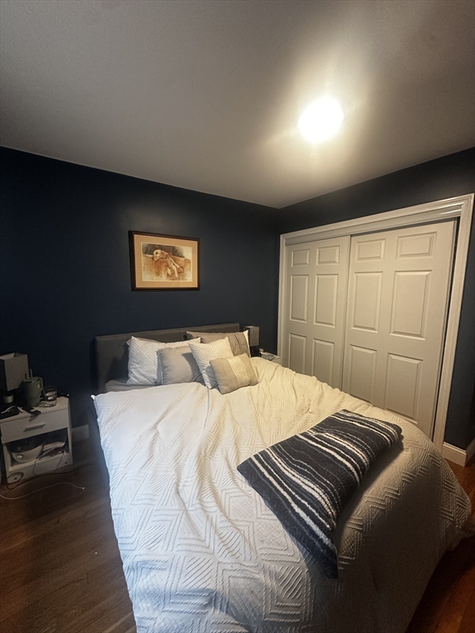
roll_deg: -0.4
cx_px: 238
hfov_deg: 85.7
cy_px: 316
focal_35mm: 14
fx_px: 256
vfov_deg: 102.1
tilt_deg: -6.9
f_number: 2.2
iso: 250
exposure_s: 1/60
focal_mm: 2.22
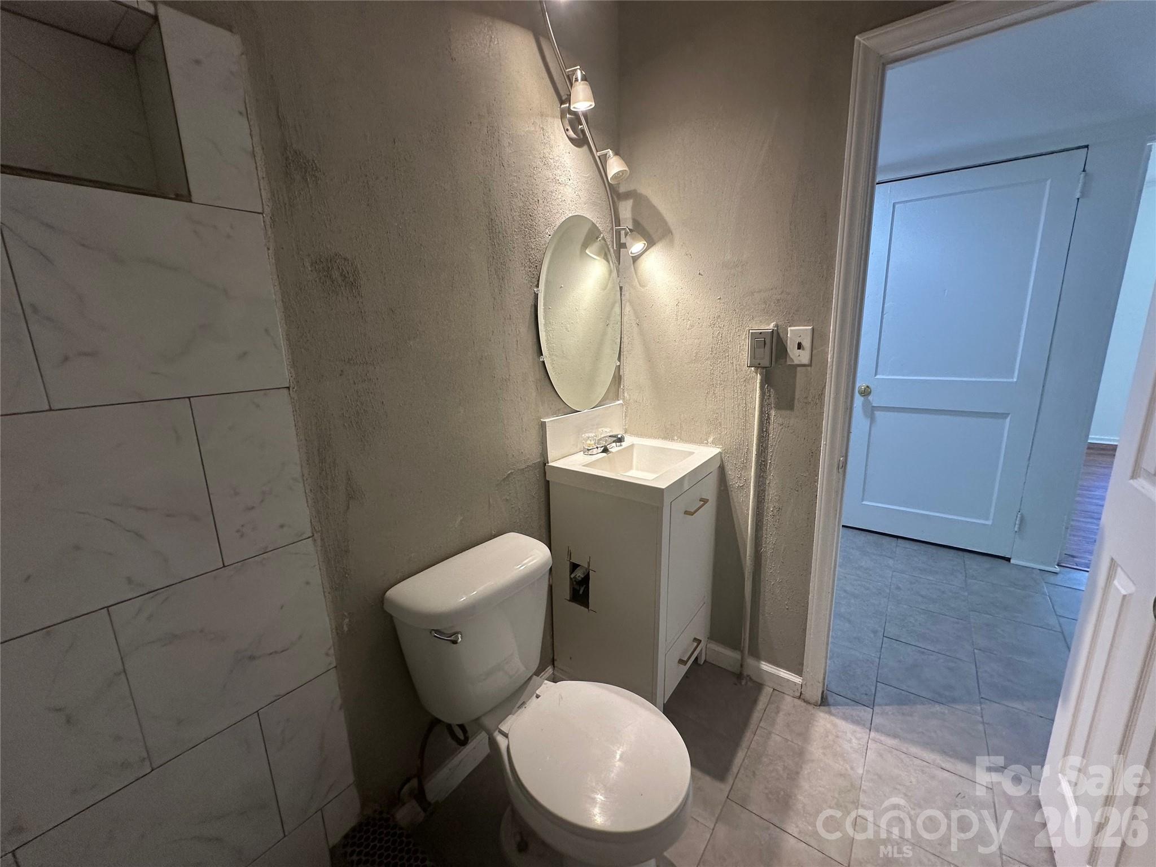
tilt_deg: -11.4
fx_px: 468
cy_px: 434
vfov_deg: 85.7
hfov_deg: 102.1
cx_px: 578
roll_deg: +1.8
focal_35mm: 14
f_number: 2.2
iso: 160
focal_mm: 2.22
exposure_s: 1/120
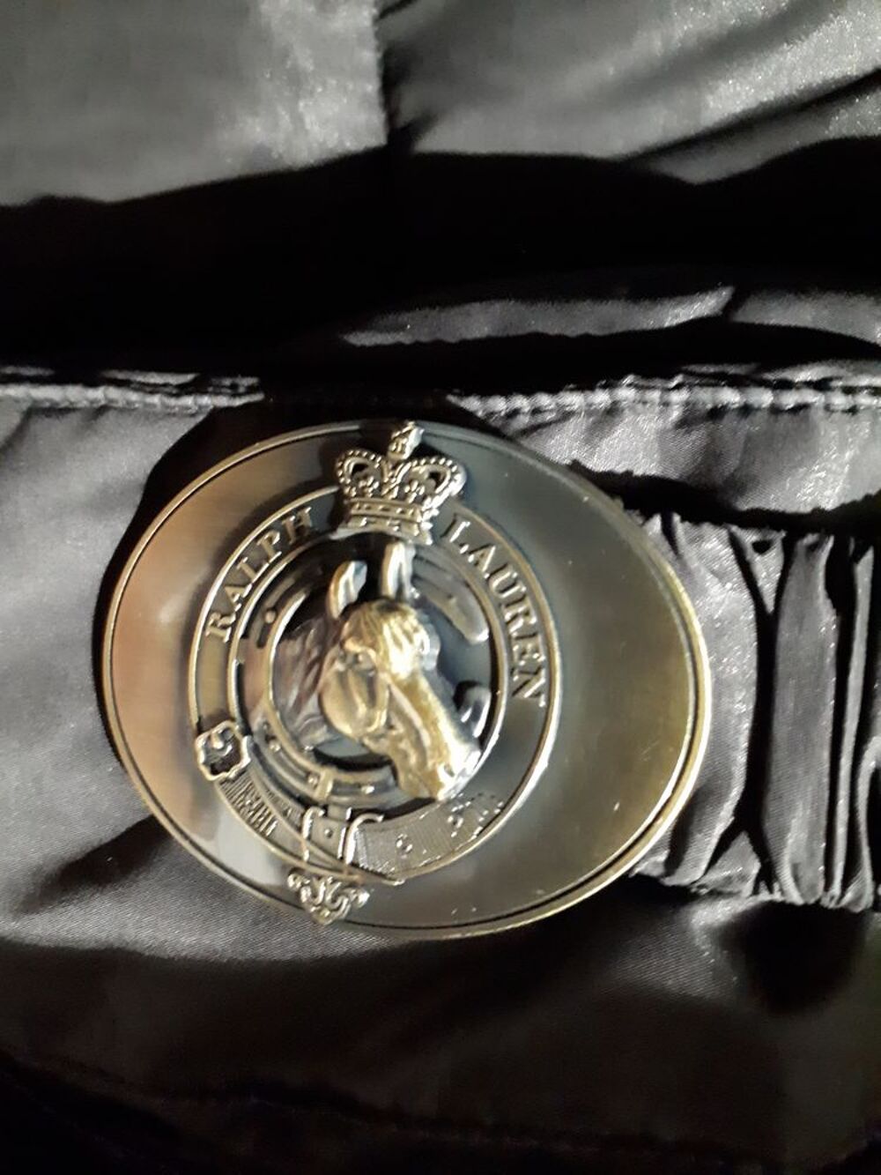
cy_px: 588
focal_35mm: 27
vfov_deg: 65.3
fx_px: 916
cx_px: 440
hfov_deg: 51.4
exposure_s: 1/10
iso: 2000
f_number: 1.9
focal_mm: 3.6
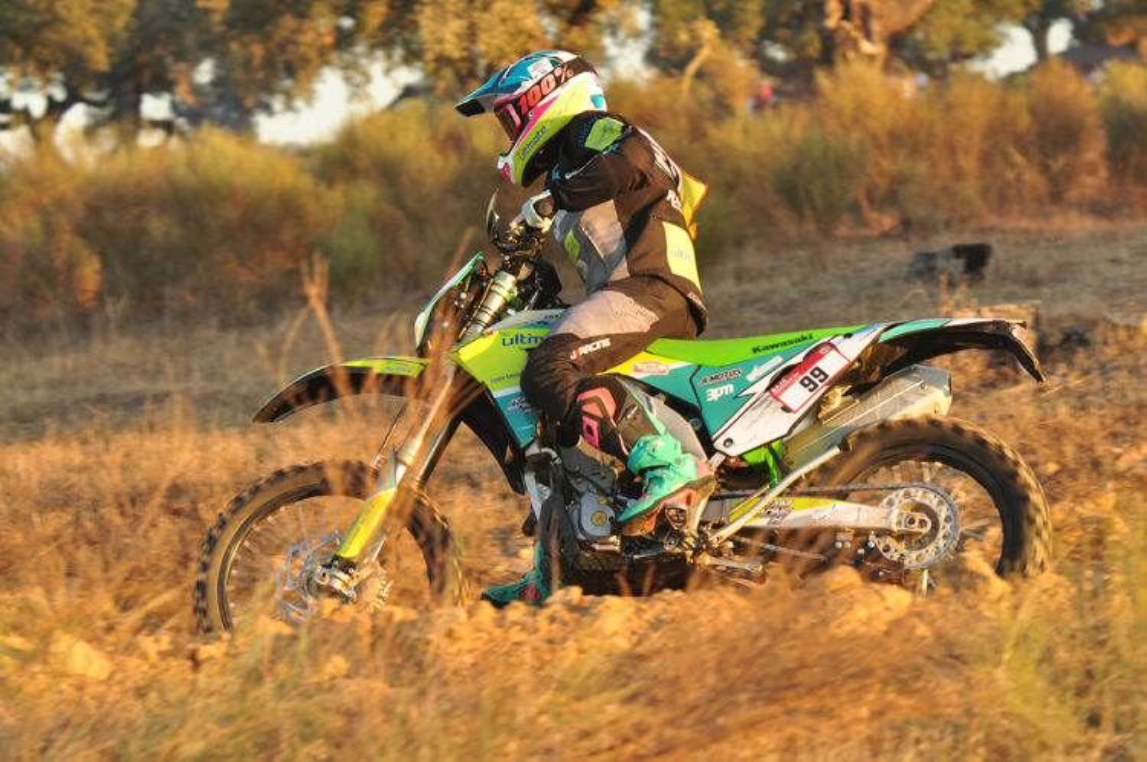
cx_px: 574
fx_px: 4105
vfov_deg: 10.6
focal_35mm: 129
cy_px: 381
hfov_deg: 15.9
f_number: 2.8
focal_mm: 86
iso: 400
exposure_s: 1/640
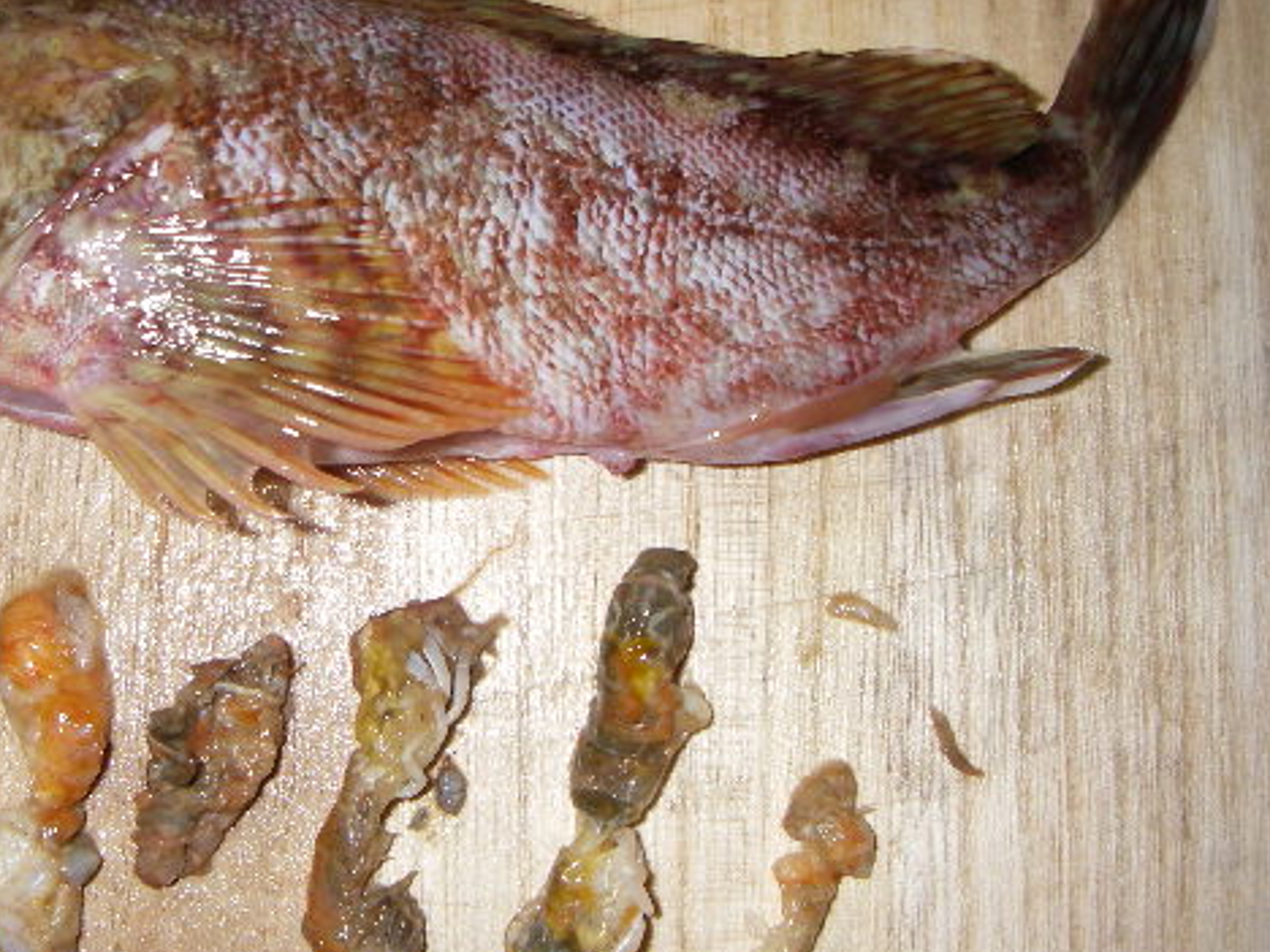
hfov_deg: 36.5
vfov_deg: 28.0
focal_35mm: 52
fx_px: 1908
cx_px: 445
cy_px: 472
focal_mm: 6.3
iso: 160
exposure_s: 1/40
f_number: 3.3
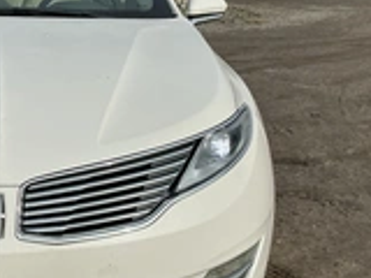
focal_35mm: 70
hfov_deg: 26.4
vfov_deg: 21.0
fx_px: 750
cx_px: 7
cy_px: 153
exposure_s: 1/2538
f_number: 1.8
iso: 25
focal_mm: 3
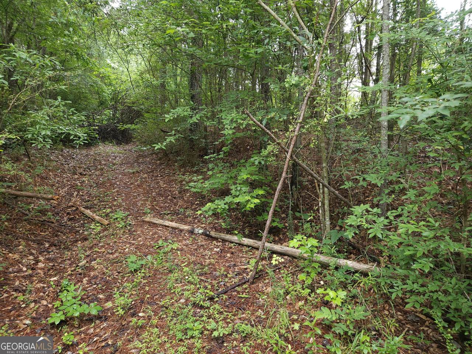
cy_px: 177
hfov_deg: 73.9
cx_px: 236
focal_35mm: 23
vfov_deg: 58.9
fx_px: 314
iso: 125
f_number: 1.8
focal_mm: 5.4
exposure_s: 1/60
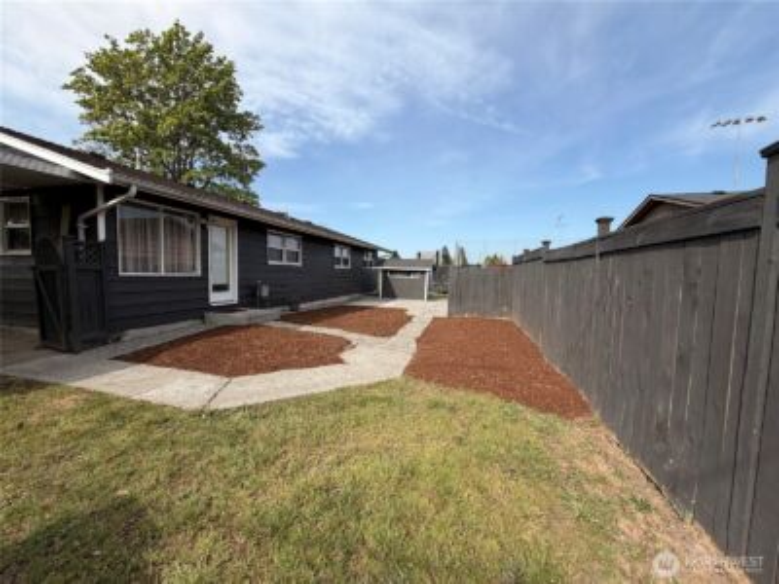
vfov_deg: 85.7
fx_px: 315
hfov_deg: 102.1
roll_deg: -0.5
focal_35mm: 14
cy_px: 292
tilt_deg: -3.7
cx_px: 390
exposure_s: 1/770
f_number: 2.2
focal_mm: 2.22
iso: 25
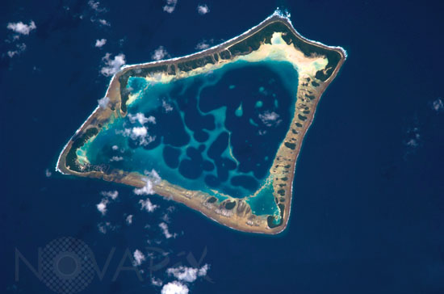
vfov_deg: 1.1
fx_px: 14766
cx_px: 222
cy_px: 147
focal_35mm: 1200
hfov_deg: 1.7
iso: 200
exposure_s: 1/500
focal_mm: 800
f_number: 5.6
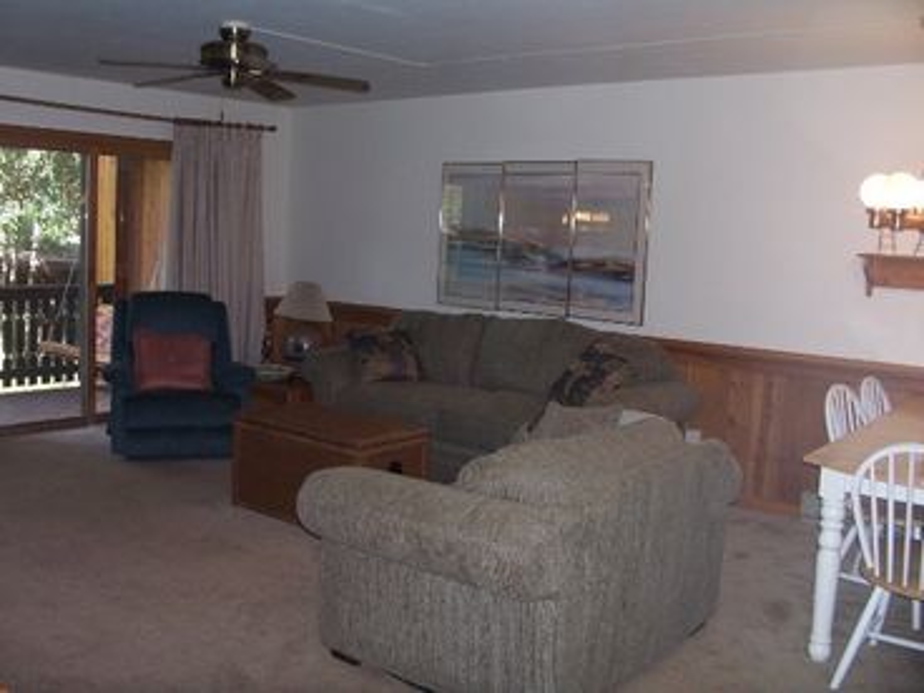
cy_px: 346
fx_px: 934
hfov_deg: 52.6
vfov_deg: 40.7
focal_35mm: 35
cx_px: 462
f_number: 2.8
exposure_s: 1/60
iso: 80
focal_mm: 6
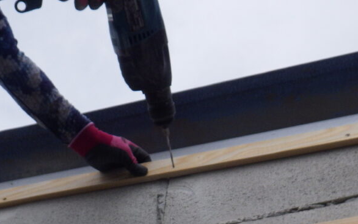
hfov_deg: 32.4
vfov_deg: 20.3
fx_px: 615
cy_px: 196
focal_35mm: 63
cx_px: 154
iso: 250
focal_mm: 6.1
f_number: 4.6
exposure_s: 1/1500
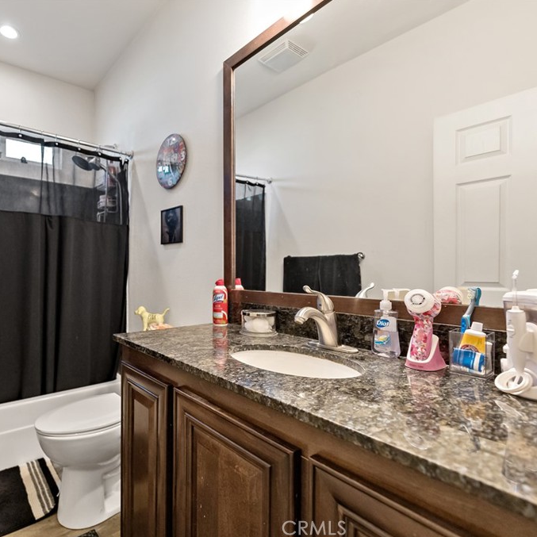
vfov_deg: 80.7
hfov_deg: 77.5
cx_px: 170
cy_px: 268
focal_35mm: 18
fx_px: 316
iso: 1600
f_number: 2.8
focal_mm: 14
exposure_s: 1/160
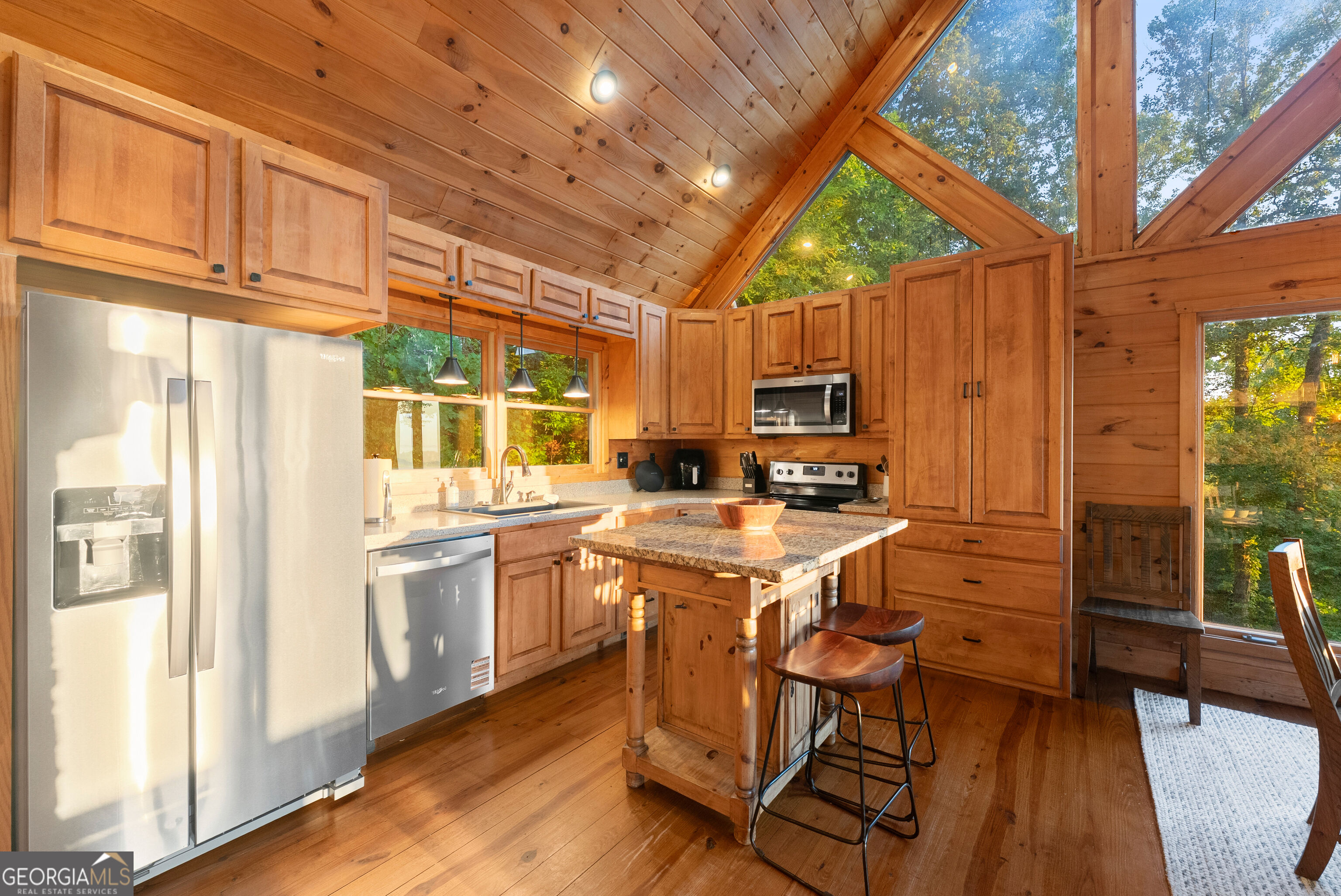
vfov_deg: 81.3
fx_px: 522
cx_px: 670
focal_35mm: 14
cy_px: 448
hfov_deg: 104.2
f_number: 7.1
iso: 640
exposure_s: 1/6
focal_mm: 14
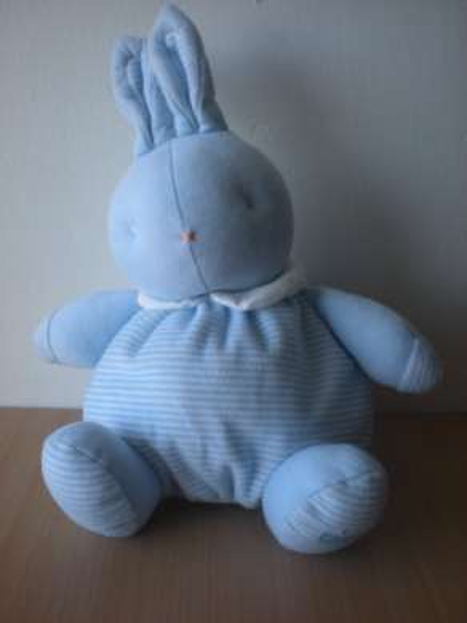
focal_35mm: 38
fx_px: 684
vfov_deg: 49.0
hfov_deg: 37.7
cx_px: 234
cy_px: 312
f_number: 3.1
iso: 69
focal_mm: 6.3
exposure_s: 1/59.6
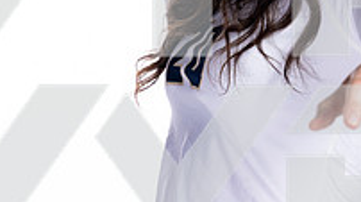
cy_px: -27
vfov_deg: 5.7
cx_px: 282
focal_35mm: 213
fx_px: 2036
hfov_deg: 10.1
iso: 100
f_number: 5.6
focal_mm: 66
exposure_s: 1/250
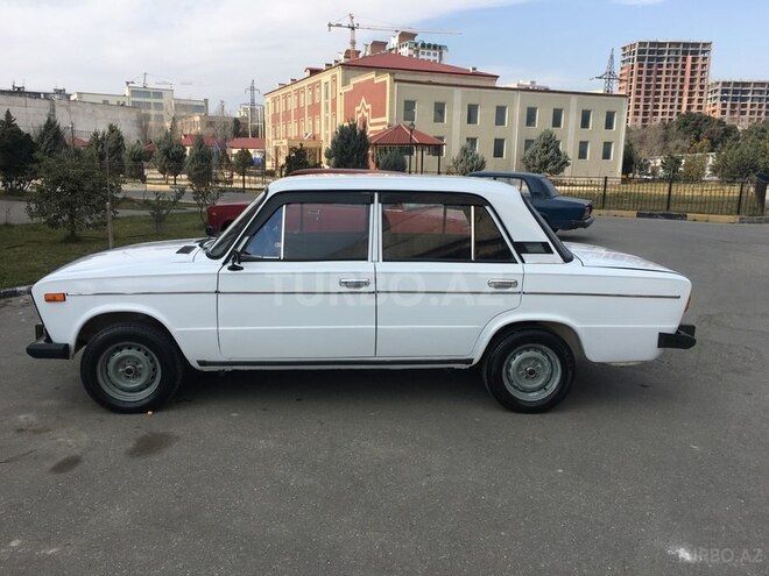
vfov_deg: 48.2
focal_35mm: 29
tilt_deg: -11.7
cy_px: 288
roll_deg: -1.4
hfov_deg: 61.7
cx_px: 384
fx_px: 644
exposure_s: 1/1148
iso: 25
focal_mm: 4.15
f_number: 2.2
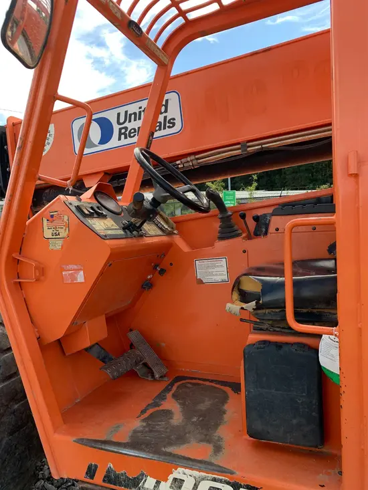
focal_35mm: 26
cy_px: 245
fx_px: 368
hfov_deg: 53.1
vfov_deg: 67.3
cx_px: 184
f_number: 1.8
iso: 25
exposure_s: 1/298
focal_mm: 4.25
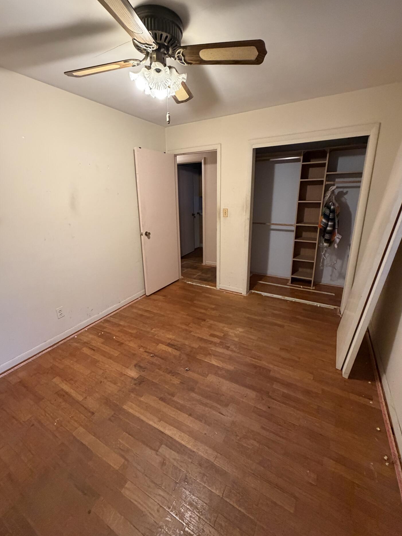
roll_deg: +1.0
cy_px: 255
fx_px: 232
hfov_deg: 81.7
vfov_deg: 98.1
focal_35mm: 15
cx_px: 197
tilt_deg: -15.3
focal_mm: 2.22
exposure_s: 1/60
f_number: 2.2
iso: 500
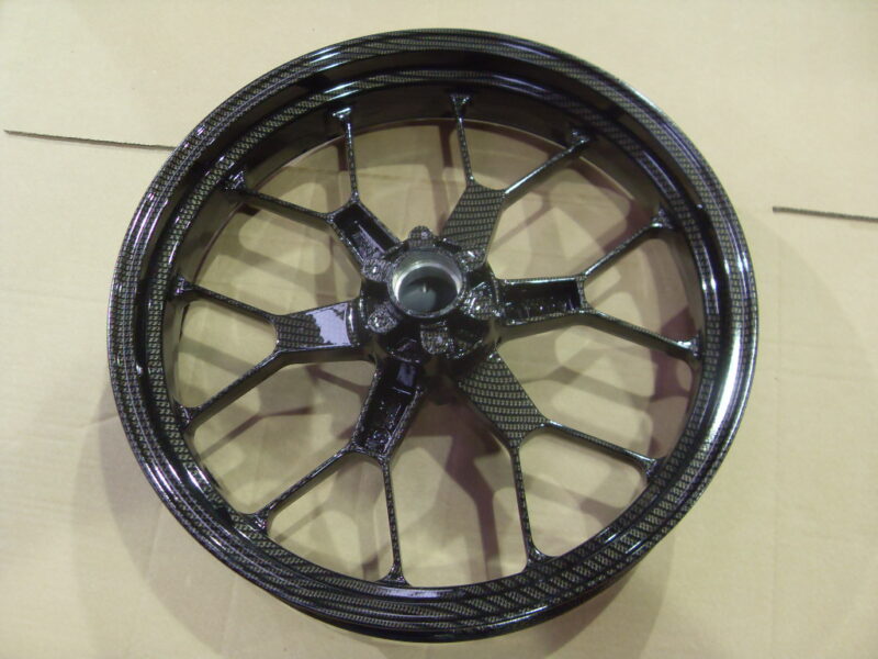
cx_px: 439
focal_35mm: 35
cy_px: 330
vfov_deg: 40.7
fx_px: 888
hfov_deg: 52.6
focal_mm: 6.3
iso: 200
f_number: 2.8
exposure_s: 1/15
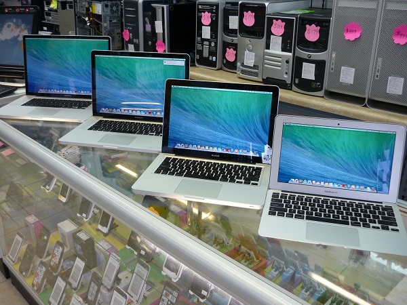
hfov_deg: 55.4
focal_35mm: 33
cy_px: 152
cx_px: 204
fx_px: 388
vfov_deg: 42.9
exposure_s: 1/40
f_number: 2.8
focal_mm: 5.5
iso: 100
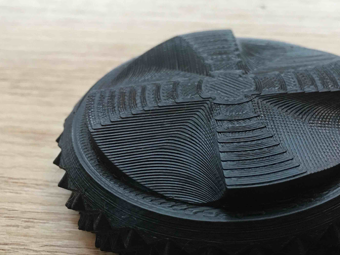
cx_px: 240
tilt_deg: -40.6
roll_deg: +0.3
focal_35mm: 44
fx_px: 432
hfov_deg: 42.1
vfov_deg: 32.7
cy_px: 158
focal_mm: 4.15
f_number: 2.2
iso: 64
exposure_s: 1/15
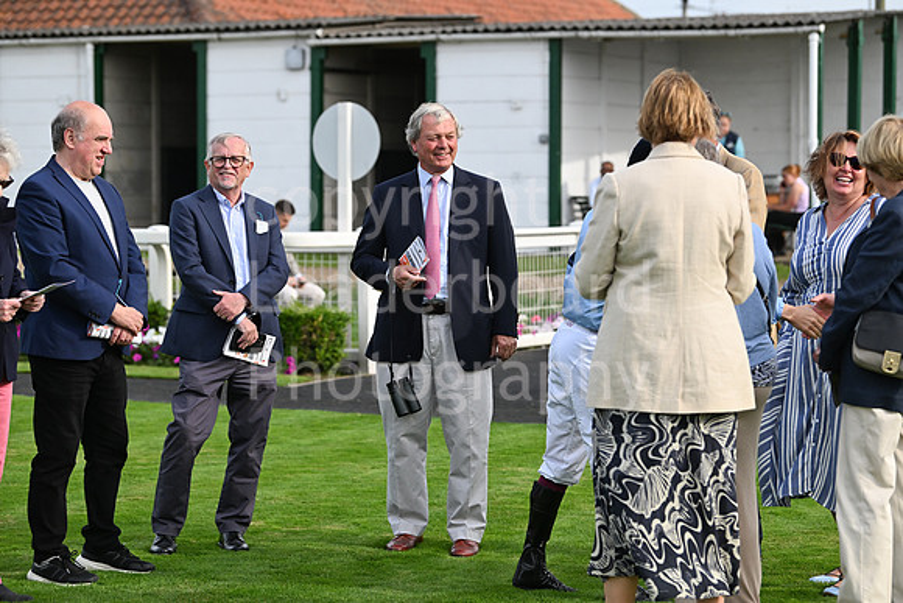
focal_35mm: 110
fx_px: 2760
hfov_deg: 18.6
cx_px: 452
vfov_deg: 12.5
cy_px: 302
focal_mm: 110
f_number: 4.5
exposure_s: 1/3200
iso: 800
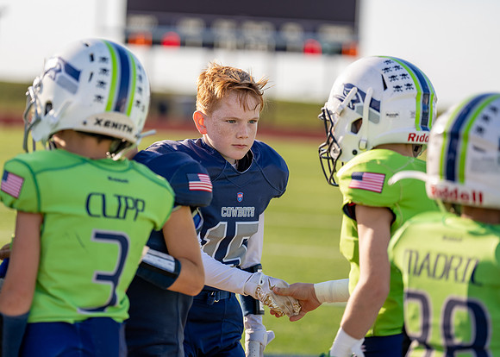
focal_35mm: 149
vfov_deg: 9.7
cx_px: 250
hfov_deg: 13.5
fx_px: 2112
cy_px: 178
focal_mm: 142
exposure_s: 1/1000
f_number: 2.8
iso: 100
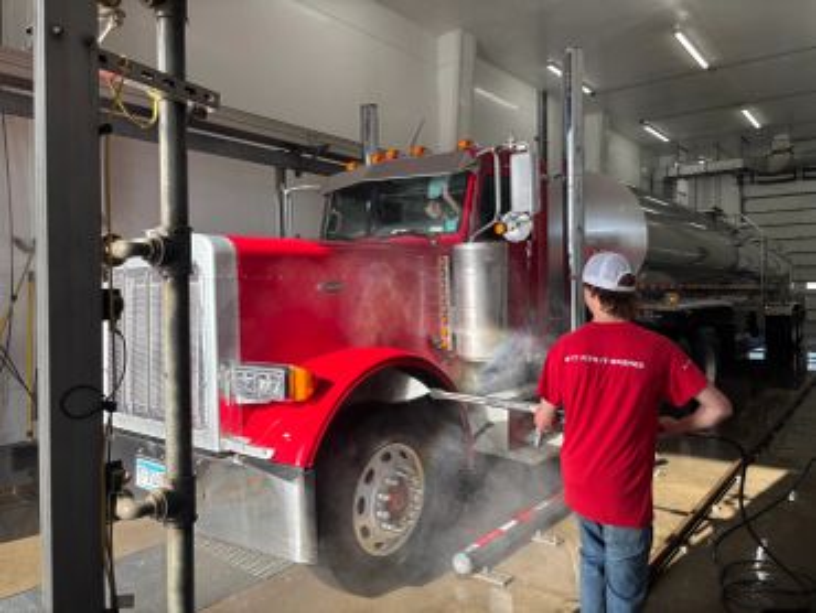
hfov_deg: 67.3
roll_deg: -2.3
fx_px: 613
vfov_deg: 53.1
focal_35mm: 26
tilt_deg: +0.1
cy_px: 306
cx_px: 408
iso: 50
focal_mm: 5.96
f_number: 1.6
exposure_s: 1/350
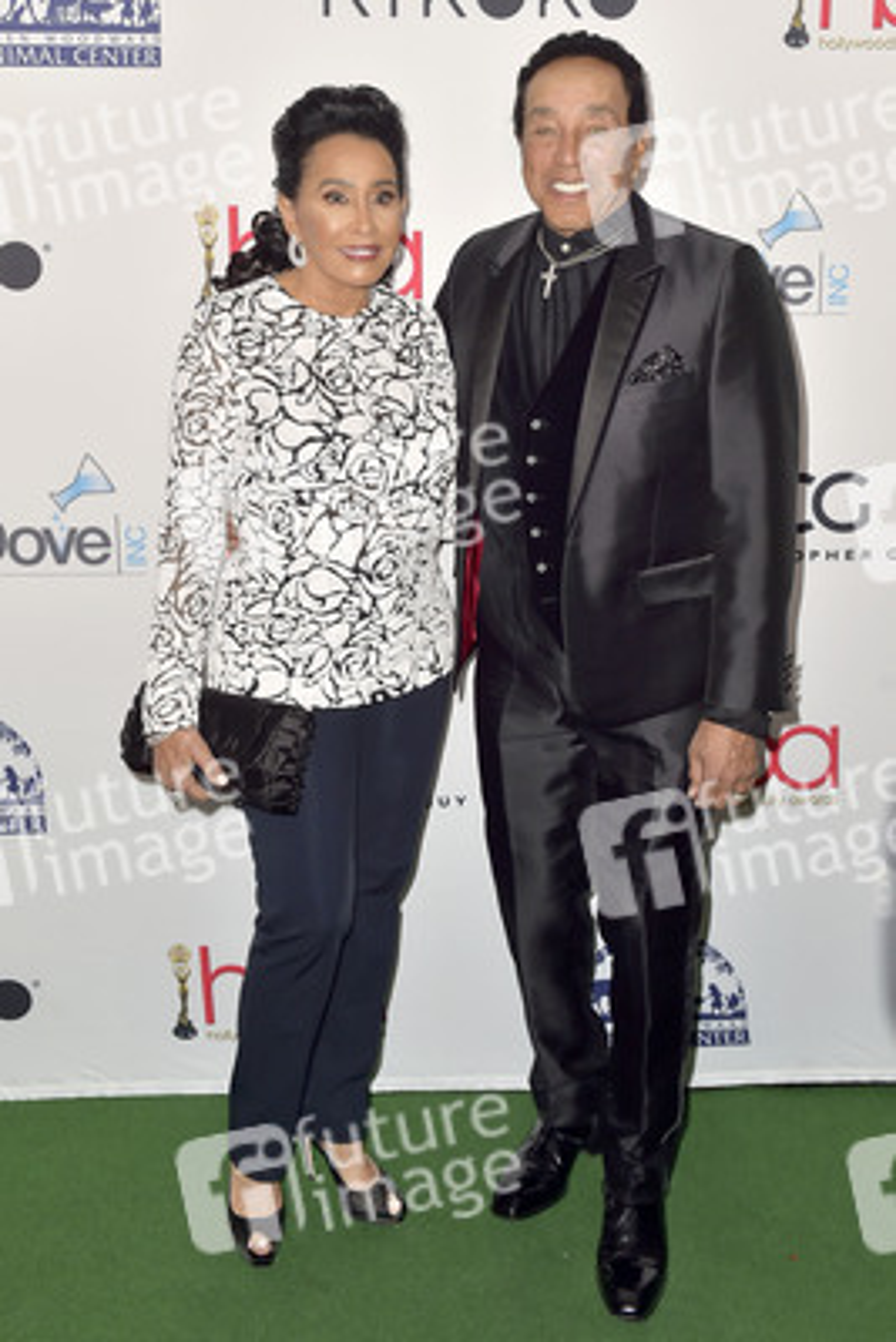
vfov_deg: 55.8
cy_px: 671
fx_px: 1268
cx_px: 448
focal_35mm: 34
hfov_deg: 38.9
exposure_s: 1/250
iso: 400
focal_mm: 34
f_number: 6.3
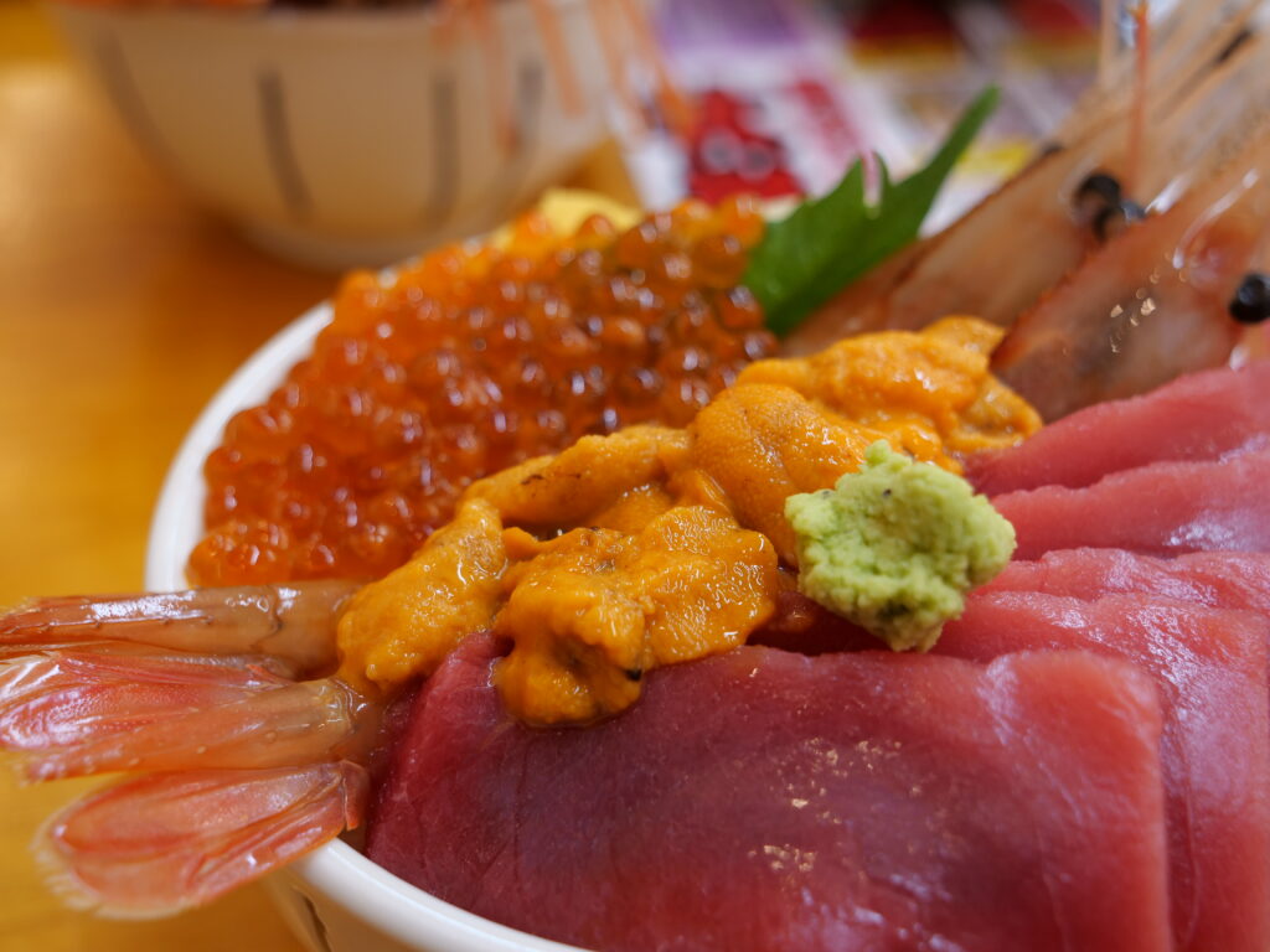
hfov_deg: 41.2
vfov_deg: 31.5
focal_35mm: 46
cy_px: 476
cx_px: 635
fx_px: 1688
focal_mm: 23
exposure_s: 1/60
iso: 250
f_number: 3.4
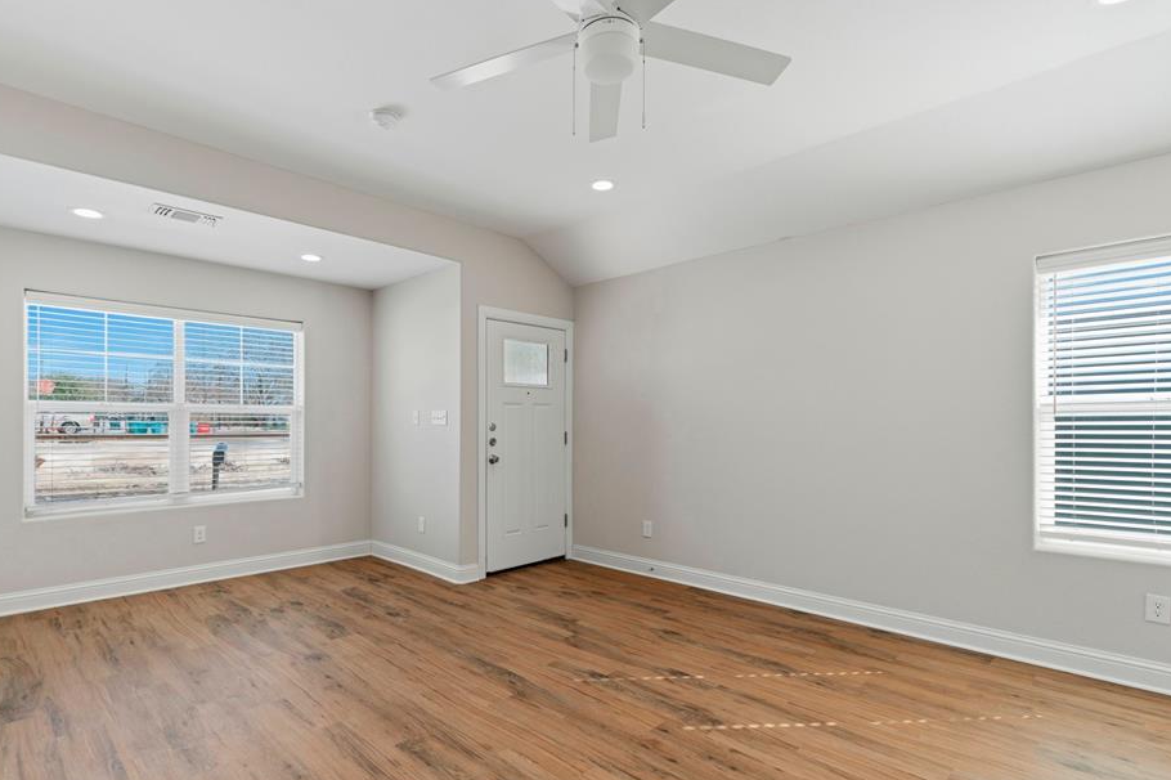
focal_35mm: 18
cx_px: 538
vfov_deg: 67.2
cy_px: 427
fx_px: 585
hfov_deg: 89.8
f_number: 9
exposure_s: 1/40
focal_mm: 16
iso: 100
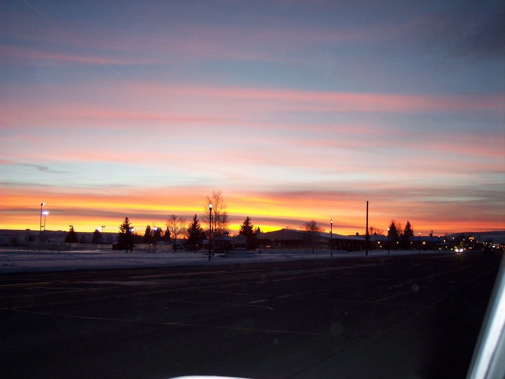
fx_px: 569
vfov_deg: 36.8
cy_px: 190
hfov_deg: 47.9
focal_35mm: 39
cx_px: 252
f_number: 2.8
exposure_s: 1/60
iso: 100
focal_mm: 8
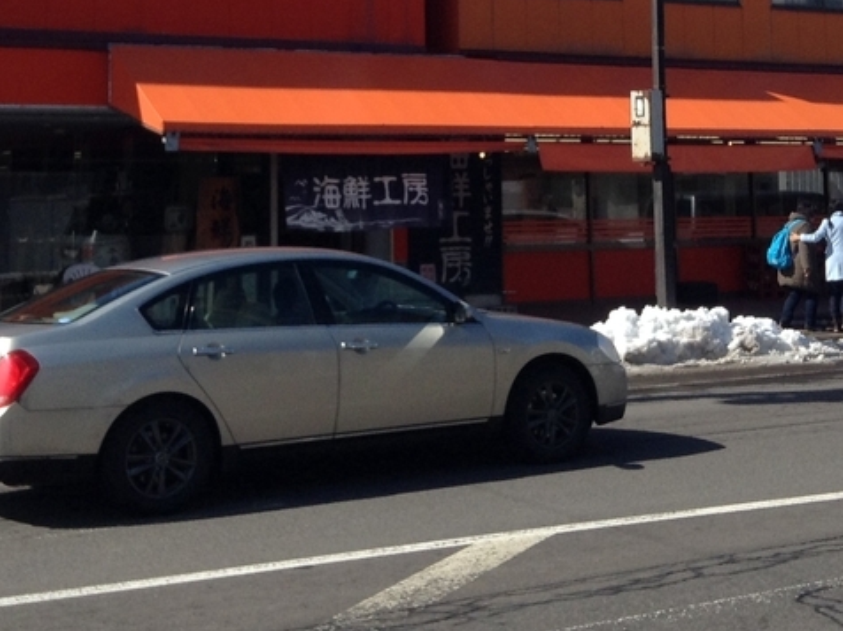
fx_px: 1727
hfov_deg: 27.4
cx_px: 450
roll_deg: +1.1
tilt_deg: +4.5
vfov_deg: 20.1
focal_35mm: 71
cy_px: 19
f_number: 2.4
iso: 25
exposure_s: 1/1159
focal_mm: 3.3
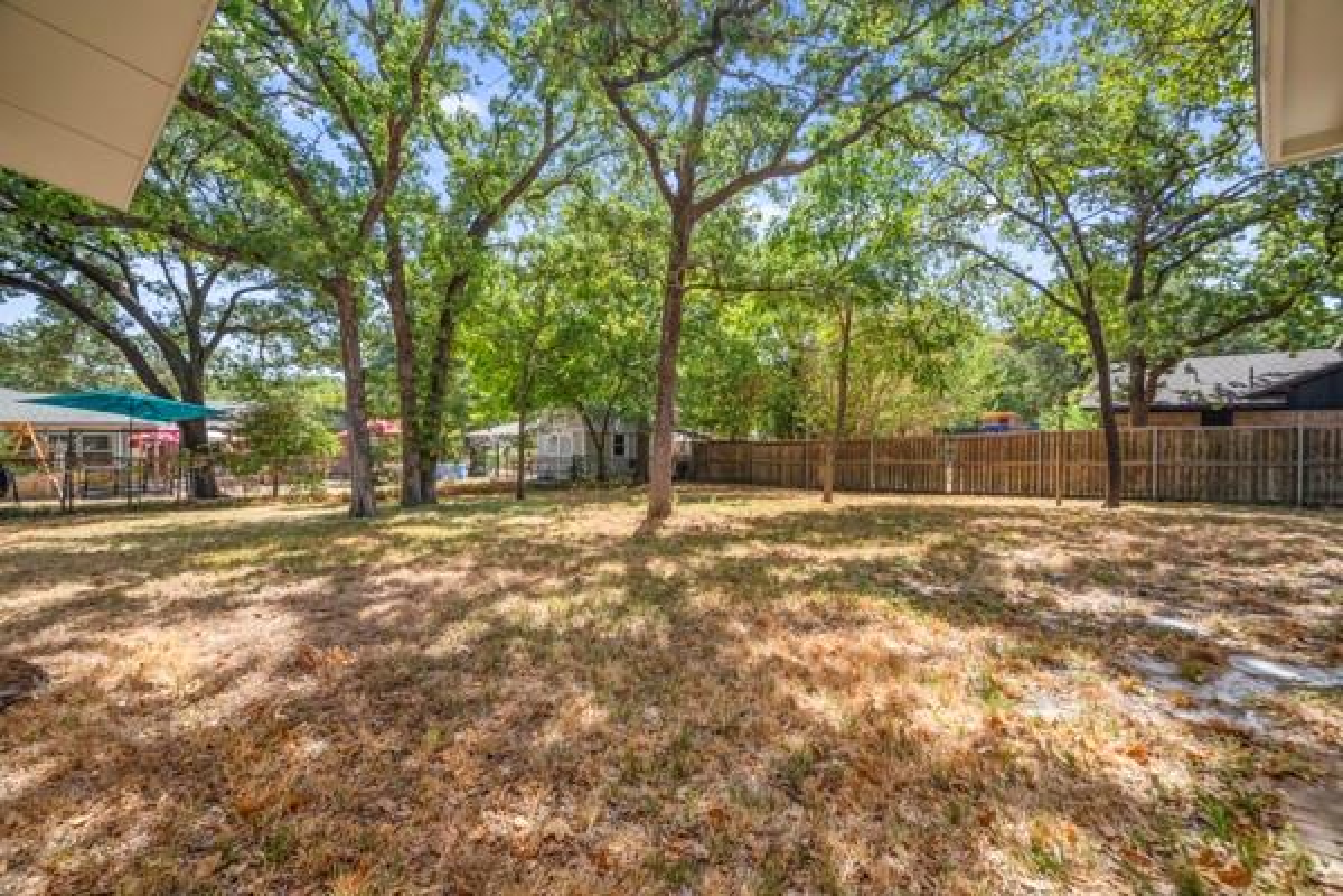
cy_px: 448
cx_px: 672
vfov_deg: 73.7
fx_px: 597
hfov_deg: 96.7
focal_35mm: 16
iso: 800
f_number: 7.1
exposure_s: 1/250
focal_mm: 16
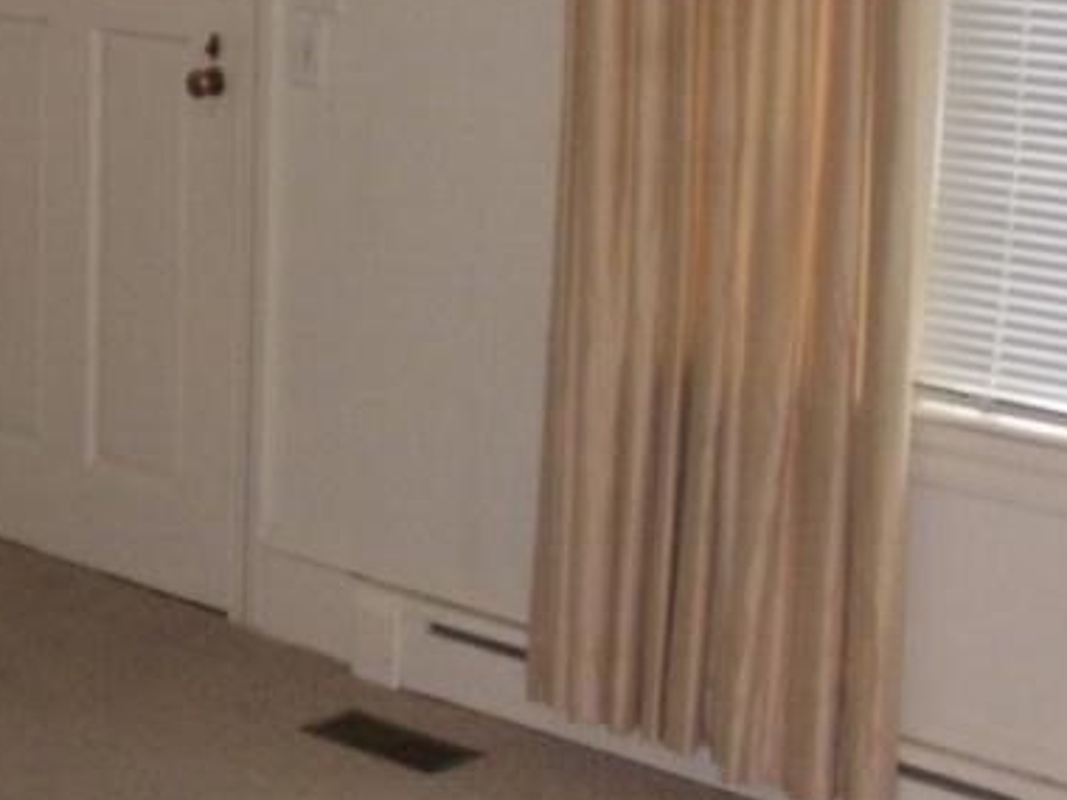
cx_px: -87
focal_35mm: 97
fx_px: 2990
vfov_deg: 15.1
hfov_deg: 19.4
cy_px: 95
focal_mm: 6.3
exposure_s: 1/30
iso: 200
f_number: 3.5
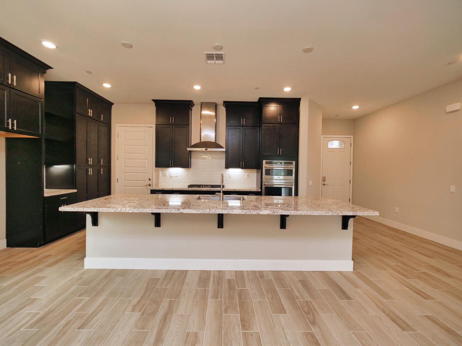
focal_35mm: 14
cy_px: 173
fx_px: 187
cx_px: 231
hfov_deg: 102.1
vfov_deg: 85.7
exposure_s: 1/160
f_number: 4
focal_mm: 7
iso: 800
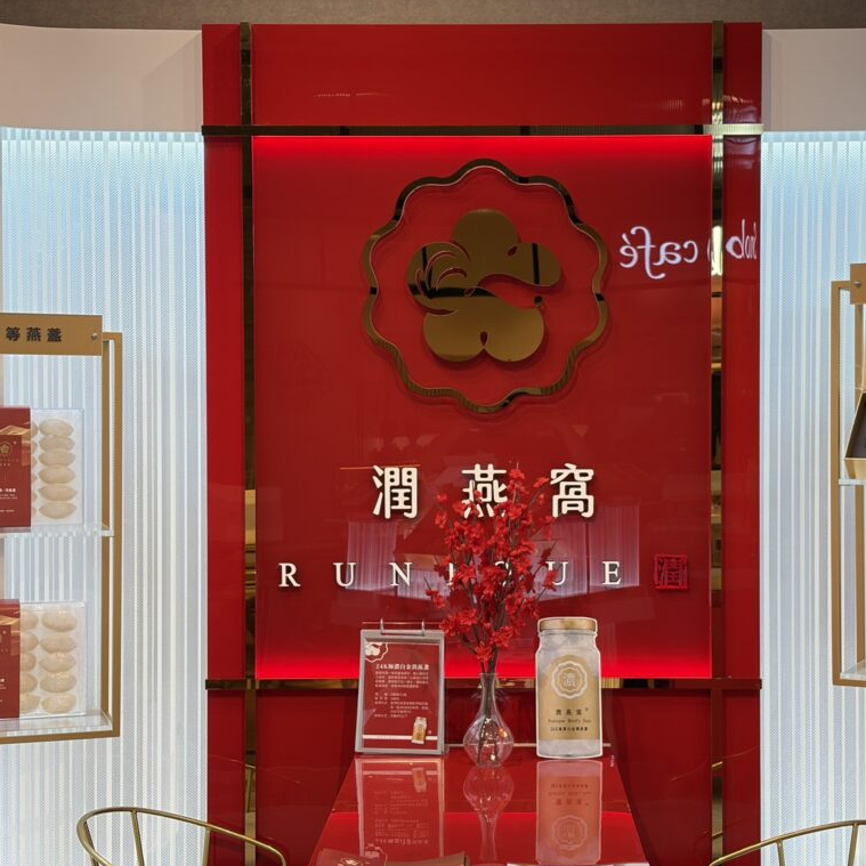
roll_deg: +1.2
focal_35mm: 62
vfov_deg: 27.7
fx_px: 1755
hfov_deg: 27.7
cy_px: 435
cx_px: 513
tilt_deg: -1.2
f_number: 1.6
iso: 50
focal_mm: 5.96
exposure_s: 1/196
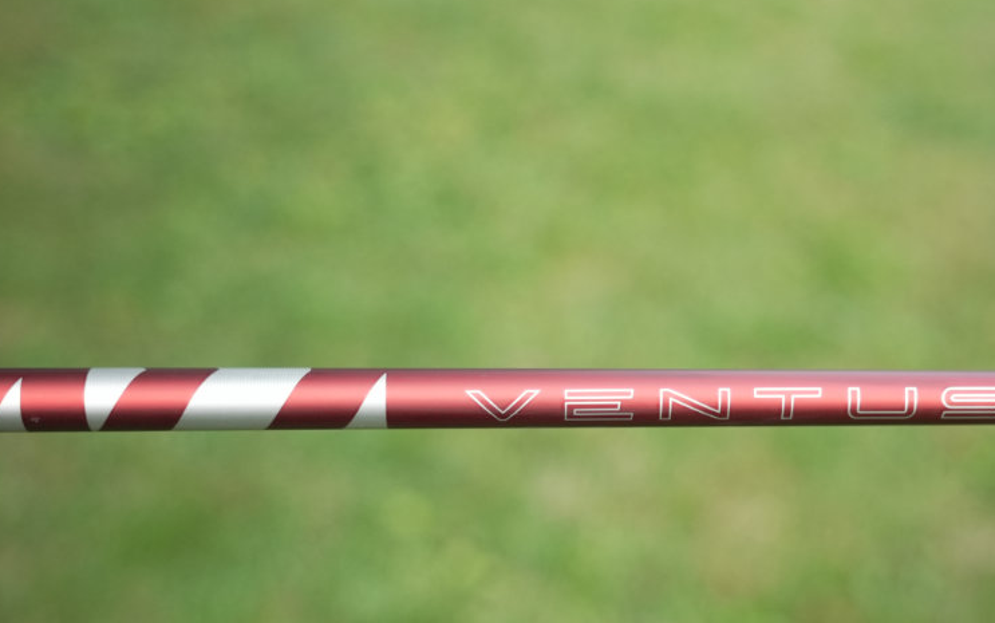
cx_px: 592
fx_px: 1419
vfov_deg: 24.7
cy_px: 398
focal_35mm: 52
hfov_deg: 38.5
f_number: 1.8
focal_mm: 21.2
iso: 800
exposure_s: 1/50
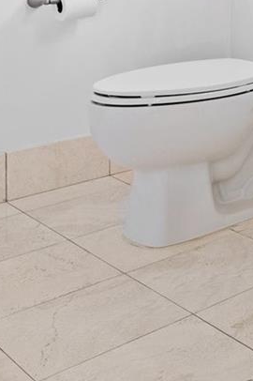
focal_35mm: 67
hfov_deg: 16.3
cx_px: 483
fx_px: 707
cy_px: -66
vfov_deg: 26.9
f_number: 8
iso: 200
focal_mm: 17
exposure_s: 1/6
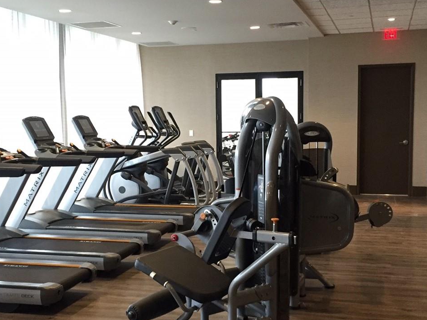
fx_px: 604
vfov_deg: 29.6
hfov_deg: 38.9
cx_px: 211
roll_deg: -0.7
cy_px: 178
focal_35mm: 49
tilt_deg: -5.8
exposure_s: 1/30
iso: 200
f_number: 2.2
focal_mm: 4.15
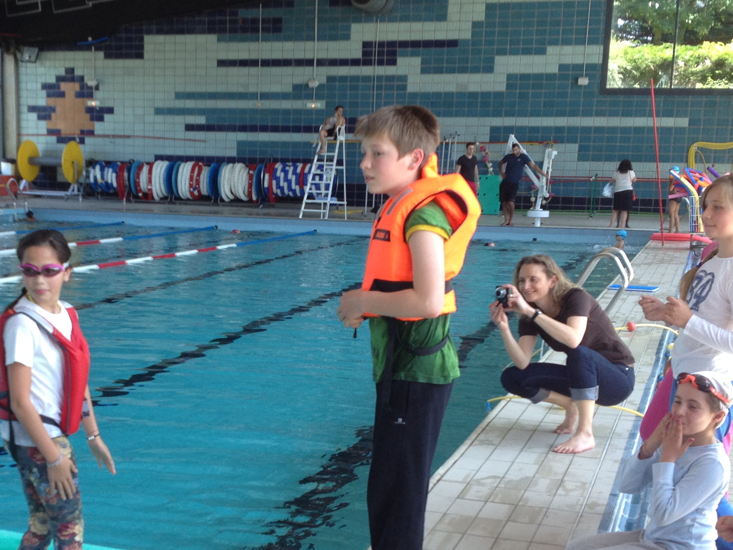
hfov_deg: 30.5
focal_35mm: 63
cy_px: 388
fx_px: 1334
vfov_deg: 23.1
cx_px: 242
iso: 64
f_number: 2.4
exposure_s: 1/120
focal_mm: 4.28
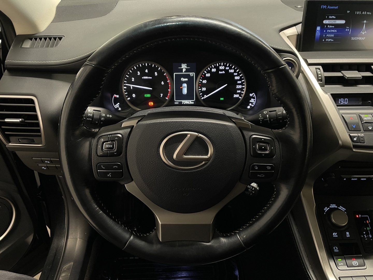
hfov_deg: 67.3
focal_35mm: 26
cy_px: 140
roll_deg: -0.9
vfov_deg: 53.1
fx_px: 280
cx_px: 186
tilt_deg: -36.5
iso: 400
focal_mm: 4.2
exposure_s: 1/33
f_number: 1.6
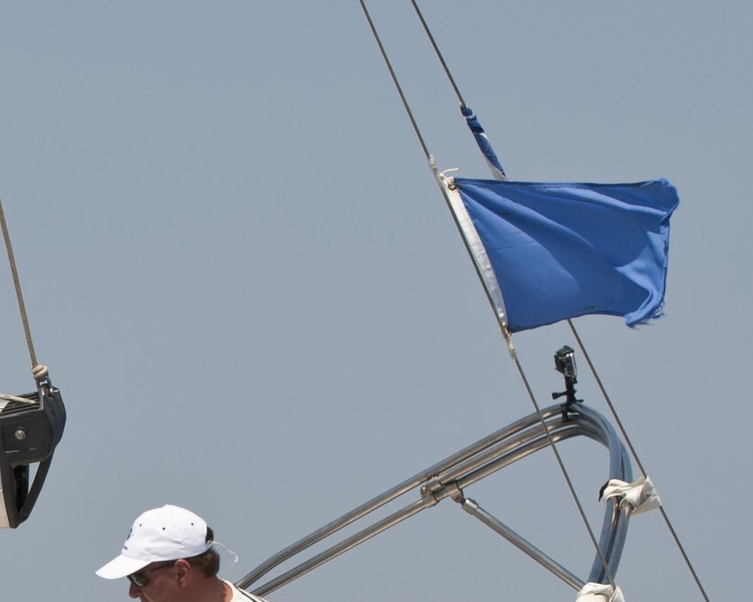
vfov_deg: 4.4
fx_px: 7866
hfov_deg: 5.4
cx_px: -353
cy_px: 783
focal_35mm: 353
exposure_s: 1/1000
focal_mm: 95
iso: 200
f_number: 8
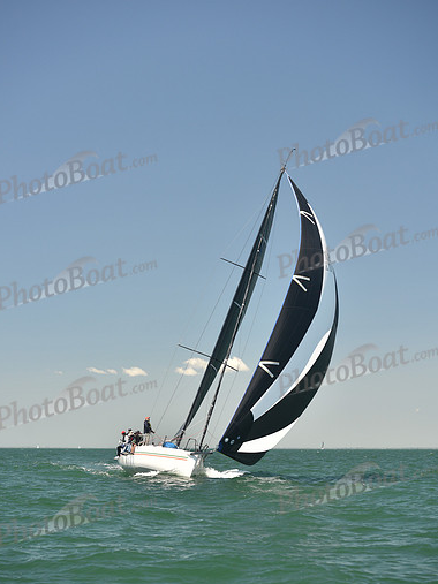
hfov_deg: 19.1
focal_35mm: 77
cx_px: 217
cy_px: 325
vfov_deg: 25.3
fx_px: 1300
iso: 250
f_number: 3.5
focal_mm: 70
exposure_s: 1/800
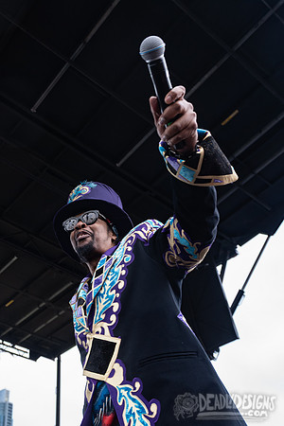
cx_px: 44
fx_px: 426
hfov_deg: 35.3
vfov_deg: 53.2
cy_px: 213
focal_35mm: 36
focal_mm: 24
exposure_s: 1/200
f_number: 4
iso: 400
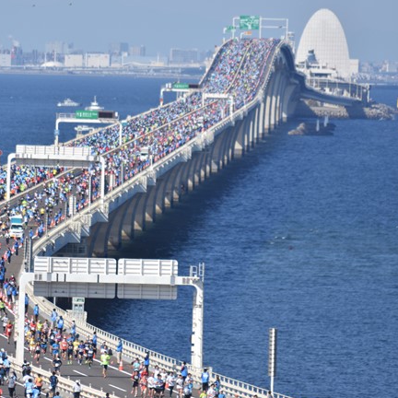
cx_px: 75
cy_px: 199
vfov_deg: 2.7
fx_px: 8299
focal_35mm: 638
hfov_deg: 2.7
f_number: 6.3
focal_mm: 300
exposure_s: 1/500
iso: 100
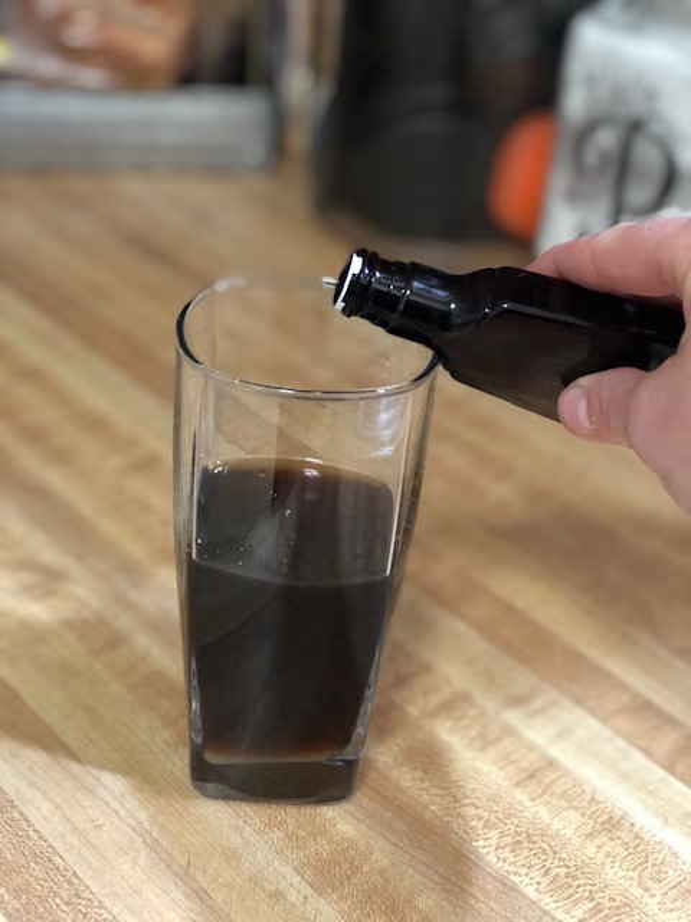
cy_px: 461
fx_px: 1517
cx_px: 346
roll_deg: -5.5
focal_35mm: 57
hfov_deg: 25.7
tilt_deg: -31.1
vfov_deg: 33.8
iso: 1250
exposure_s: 1/30
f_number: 2.8
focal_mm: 6.6
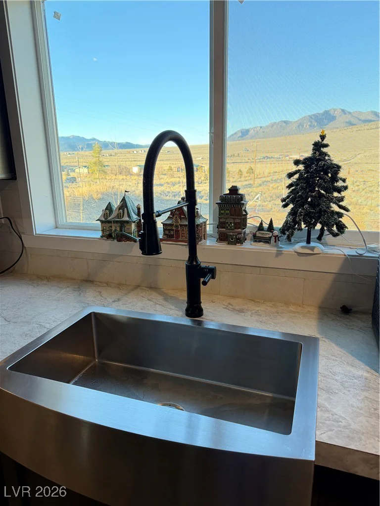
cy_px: 253
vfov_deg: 71.6
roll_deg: +0.4
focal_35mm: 24
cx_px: 190
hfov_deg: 56.8
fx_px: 351
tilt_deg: -15.0
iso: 250
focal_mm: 6.76
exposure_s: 1/120
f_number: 1.78
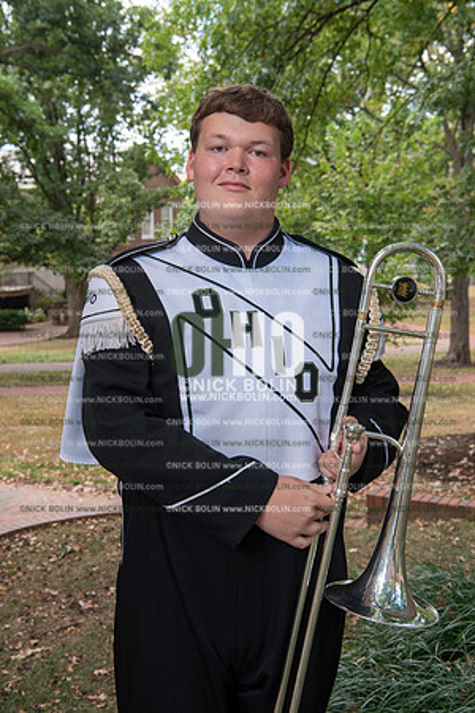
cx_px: 238
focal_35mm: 50
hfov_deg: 27.0
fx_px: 990
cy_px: 356
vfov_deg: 39.6
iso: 500
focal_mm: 50
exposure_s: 1/100
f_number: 8
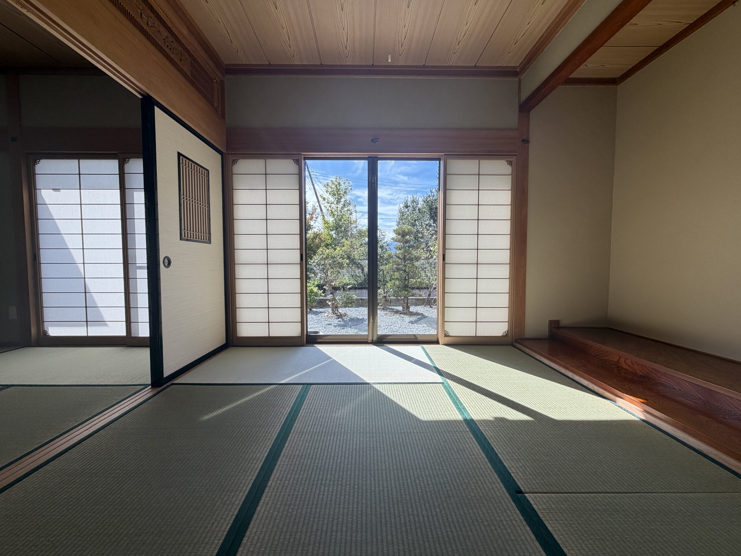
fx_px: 300
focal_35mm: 14
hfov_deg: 102.1
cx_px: 370
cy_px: 278
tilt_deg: -2.8
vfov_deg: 85.7
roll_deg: +0.5
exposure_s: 1/502
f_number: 2.2
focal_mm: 2.22
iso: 50
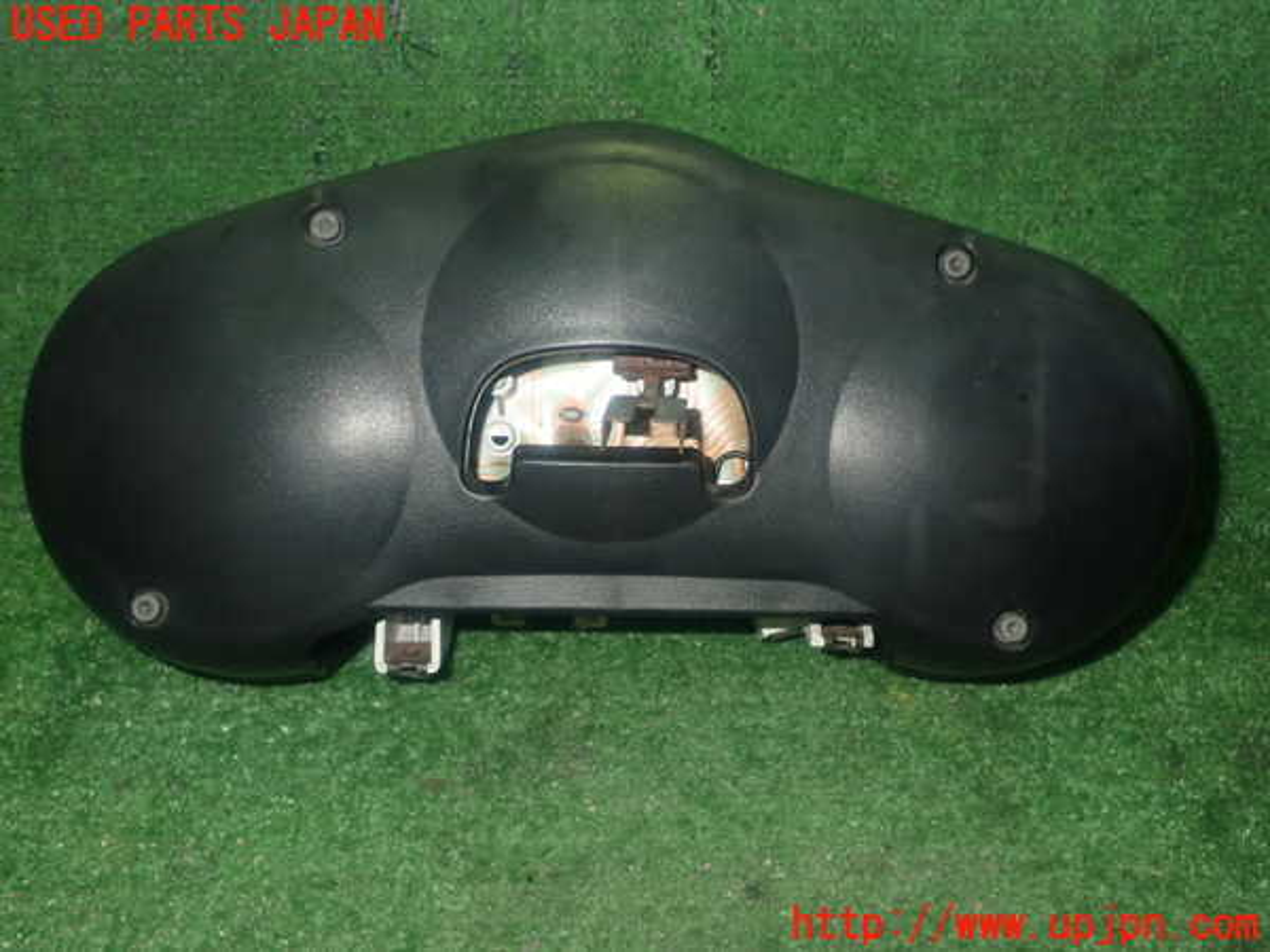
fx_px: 1394
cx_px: 635
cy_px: 476
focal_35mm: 38
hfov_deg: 49.0
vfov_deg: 37.7
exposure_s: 1/40
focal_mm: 6.83
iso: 800
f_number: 8
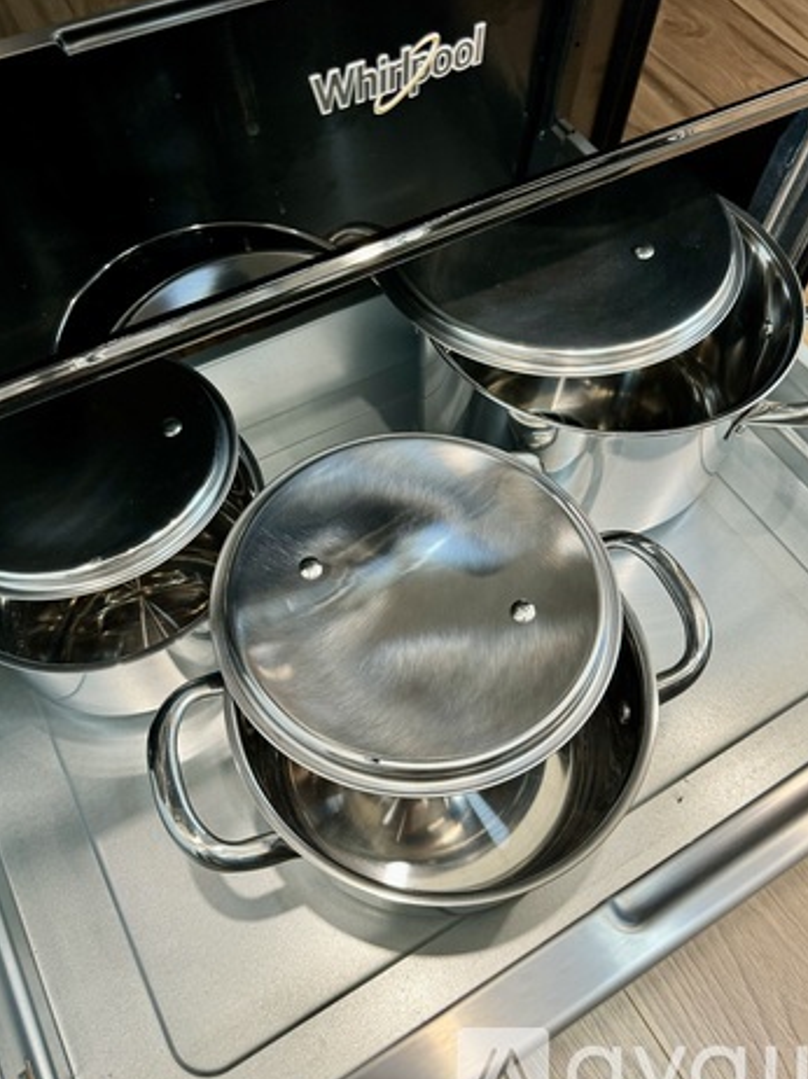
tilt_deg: -60.1
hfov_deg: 53.0
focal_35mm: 26
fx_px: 810
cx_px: 396
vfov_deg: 67.3
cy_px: 537
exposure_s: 1/60
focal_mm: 6.76
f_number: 1.78
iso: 200
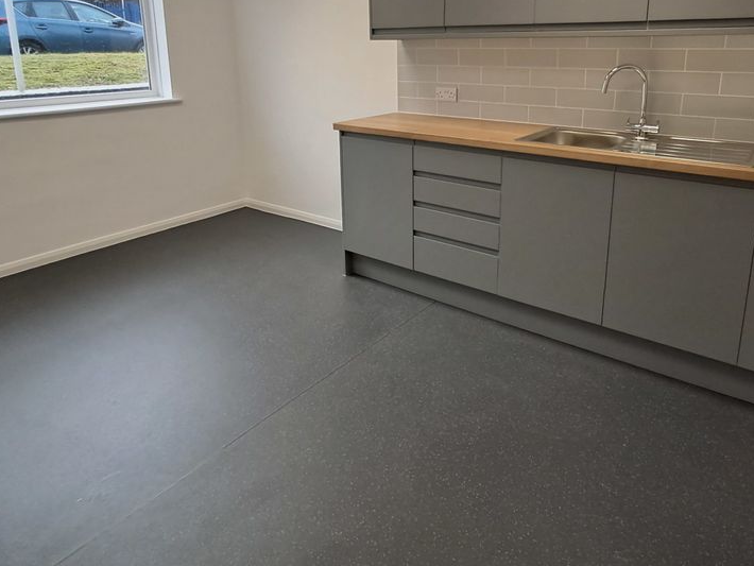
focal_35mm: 25
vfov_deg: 53.5
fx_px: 545
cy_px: 176
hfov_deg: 69.2
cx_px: 412
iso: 50
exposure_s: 1/50
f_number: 2.2
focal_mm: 1.64
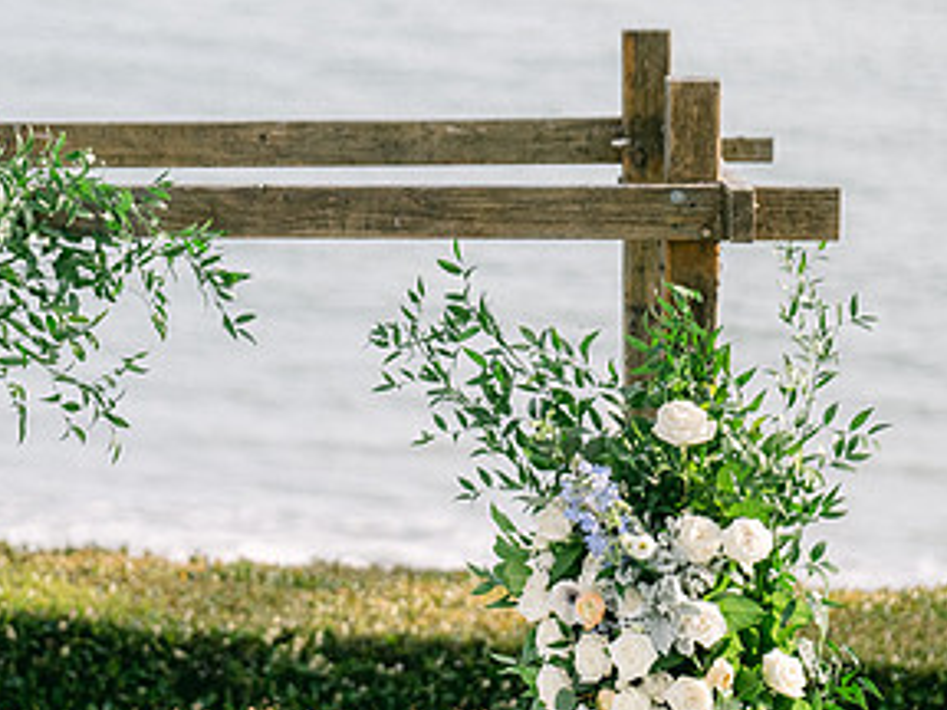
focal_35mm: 263
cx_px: 107
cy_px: 501
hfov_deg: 7.5
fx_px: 7195
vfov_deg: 5.6
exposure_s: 1/1700
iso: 320
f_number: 2.8
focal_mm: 87.1
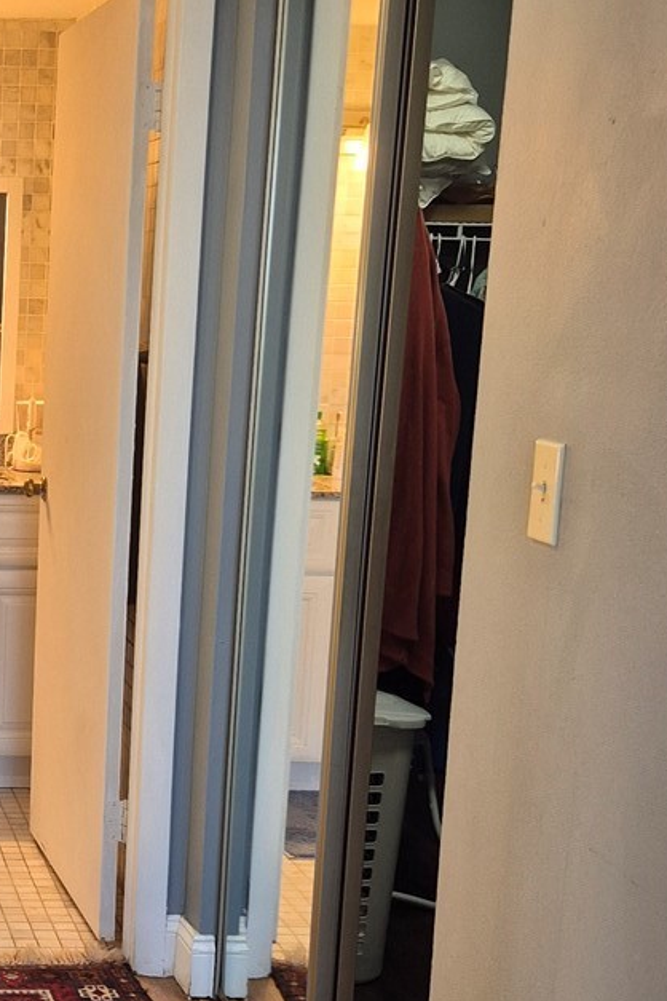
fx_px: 1695
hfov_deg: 20.7
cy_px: 584
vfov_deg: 32.8
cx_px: -139
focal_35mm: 61
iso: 100
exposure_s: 1/120
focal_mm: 5.4
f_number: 1.8
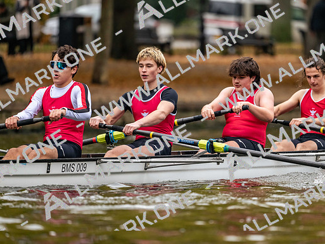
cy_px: 122
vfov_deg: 3.4
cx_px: 172
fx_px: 4085
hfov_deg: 4.6
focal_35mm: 435
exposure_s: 1/2000
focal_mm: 400
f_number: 4.5
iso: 2200
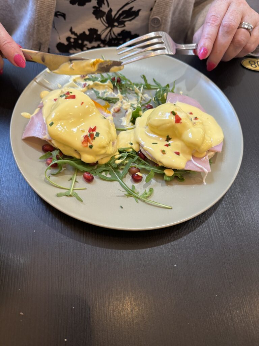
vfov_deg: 71.6
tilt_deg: -59.1
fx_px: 239
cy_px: 173
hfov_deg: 56.8
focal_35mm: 24
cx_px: 130
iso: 160
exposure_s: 1/50
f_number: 1.78
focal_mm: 6.76
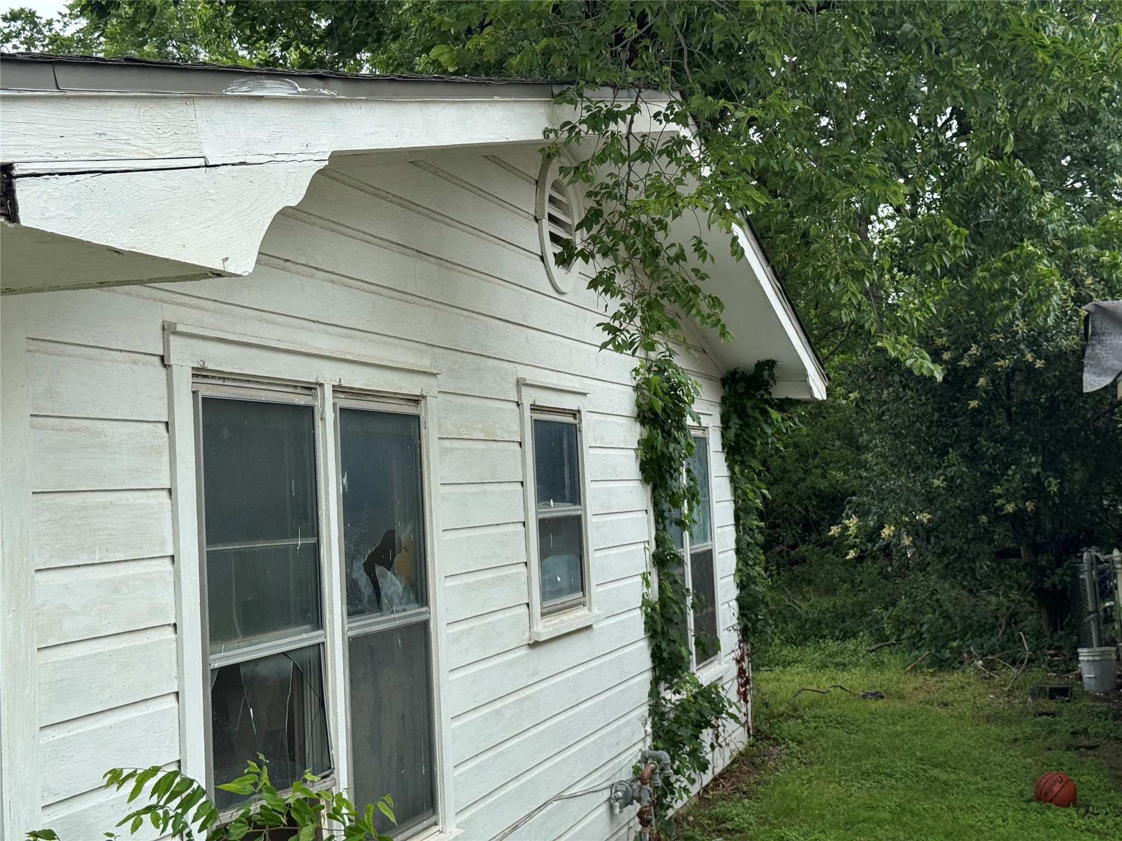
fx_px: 1556
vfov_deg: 30.3
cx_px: 561
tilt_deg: +2.7
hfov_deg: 39.7
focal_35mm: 48
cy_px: 420
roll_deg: +2.3
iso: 64
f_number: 1.78
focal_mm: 6.76
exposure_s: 1/1724
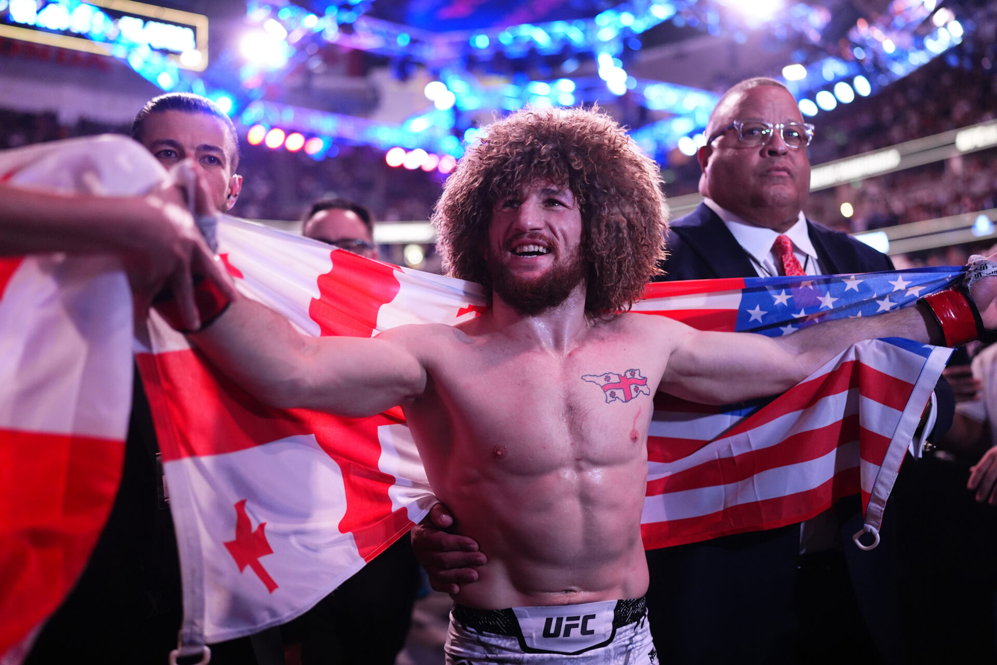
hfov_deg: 54.4
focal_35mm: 35
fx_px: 969
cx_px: 498
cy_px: 332
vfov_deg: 37.9
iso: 3200
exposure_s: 1/640
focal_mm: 35
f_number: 1.6
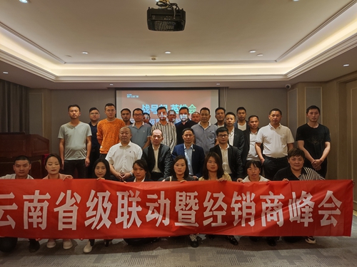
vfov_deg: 53.1
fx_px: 268
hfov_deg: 67.3
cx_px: 178
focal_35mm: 26
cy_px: 134
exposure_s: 1/50
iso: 447
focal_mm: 4.74
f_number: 1.79
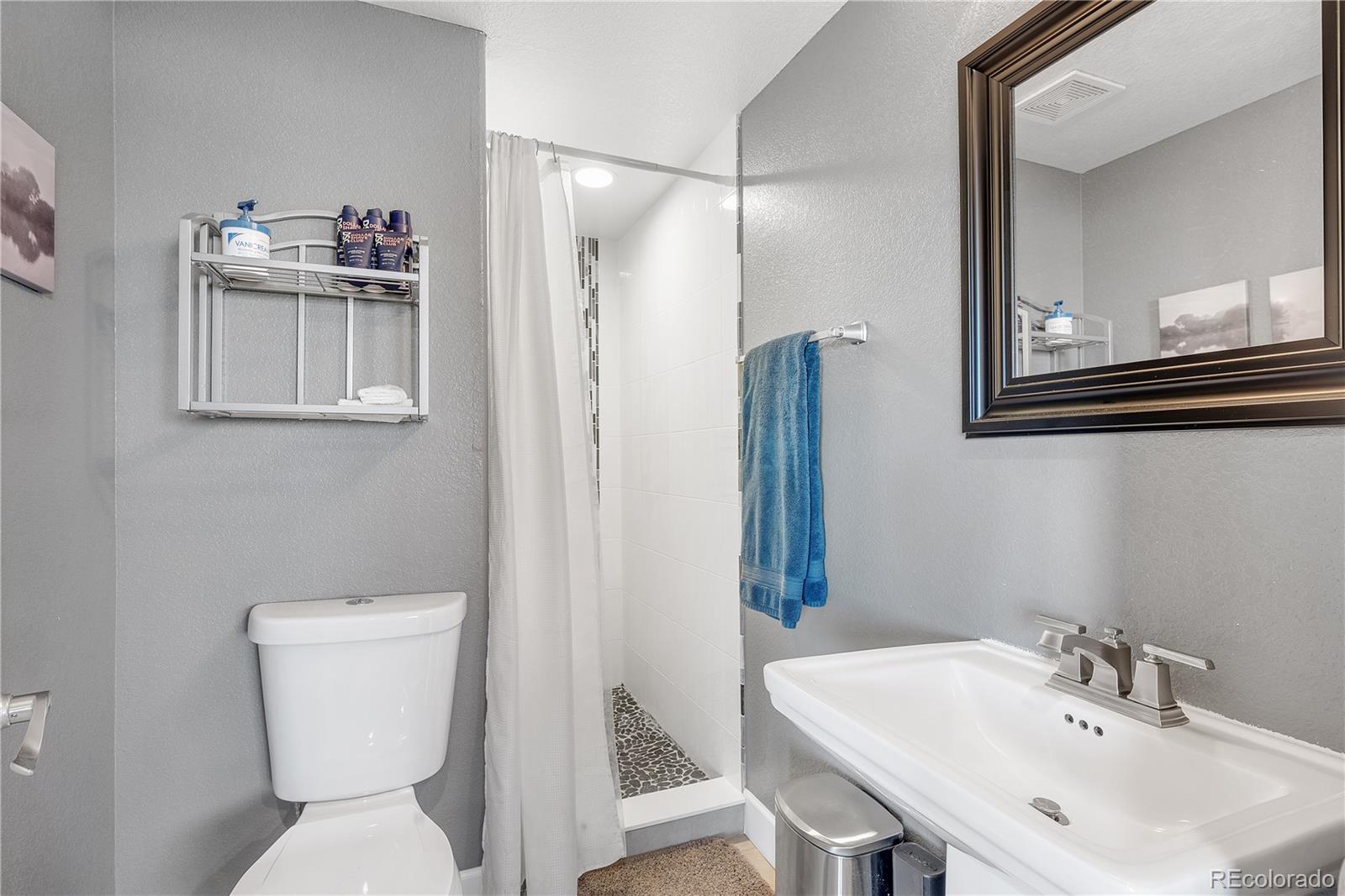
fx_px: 598
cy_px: 448
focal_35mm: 16
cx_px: 672
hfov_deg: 96.7
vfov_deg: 73.8
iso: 100
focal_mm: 16
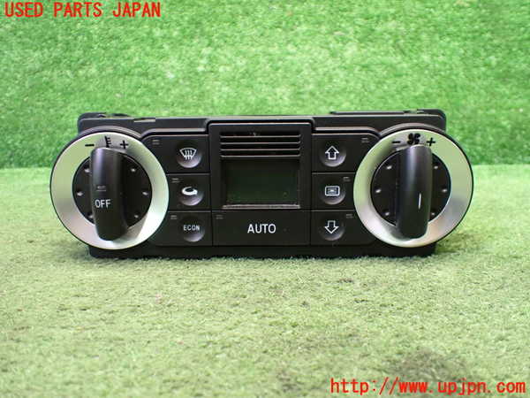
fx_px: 459
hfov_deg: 60.0
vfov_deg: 46.8
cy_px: 199
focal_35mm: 30
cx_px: 265
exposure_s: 1/60
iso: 800
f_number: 2.3
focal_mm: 5.4
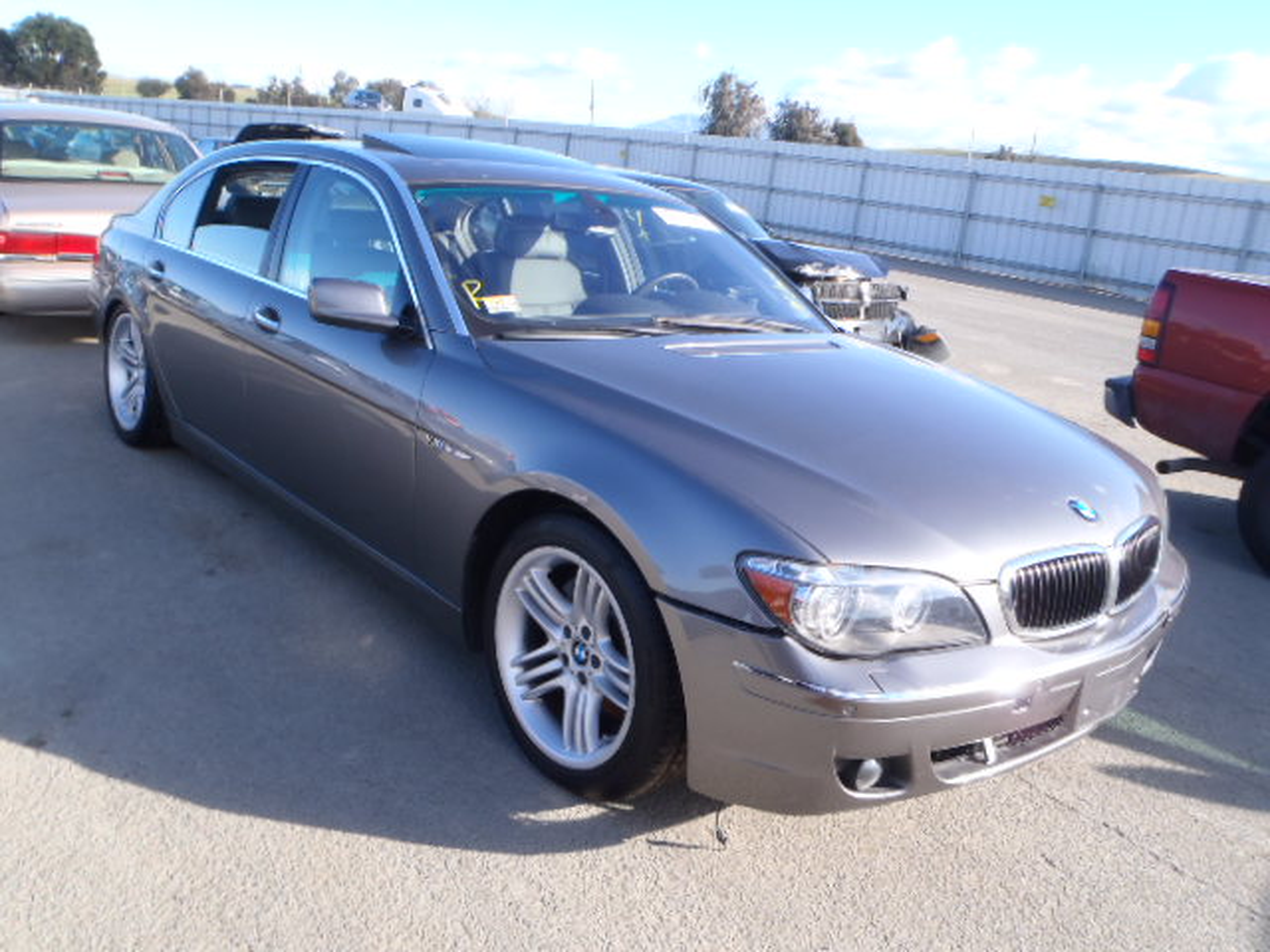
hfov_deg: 63.4
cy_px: 476
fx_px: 1027
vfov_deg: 49.7
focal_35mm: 28
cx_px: 635
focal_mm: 5
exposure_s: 1/160
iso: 80
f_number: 4.5
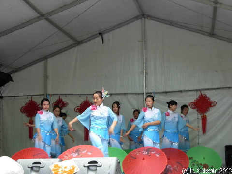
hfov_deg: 27.8
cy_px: 87
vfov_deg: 21.0
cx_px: 116
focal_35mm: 70
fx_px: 469
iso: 79
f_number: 3.5
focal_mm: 11.5
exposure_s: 1/36.9
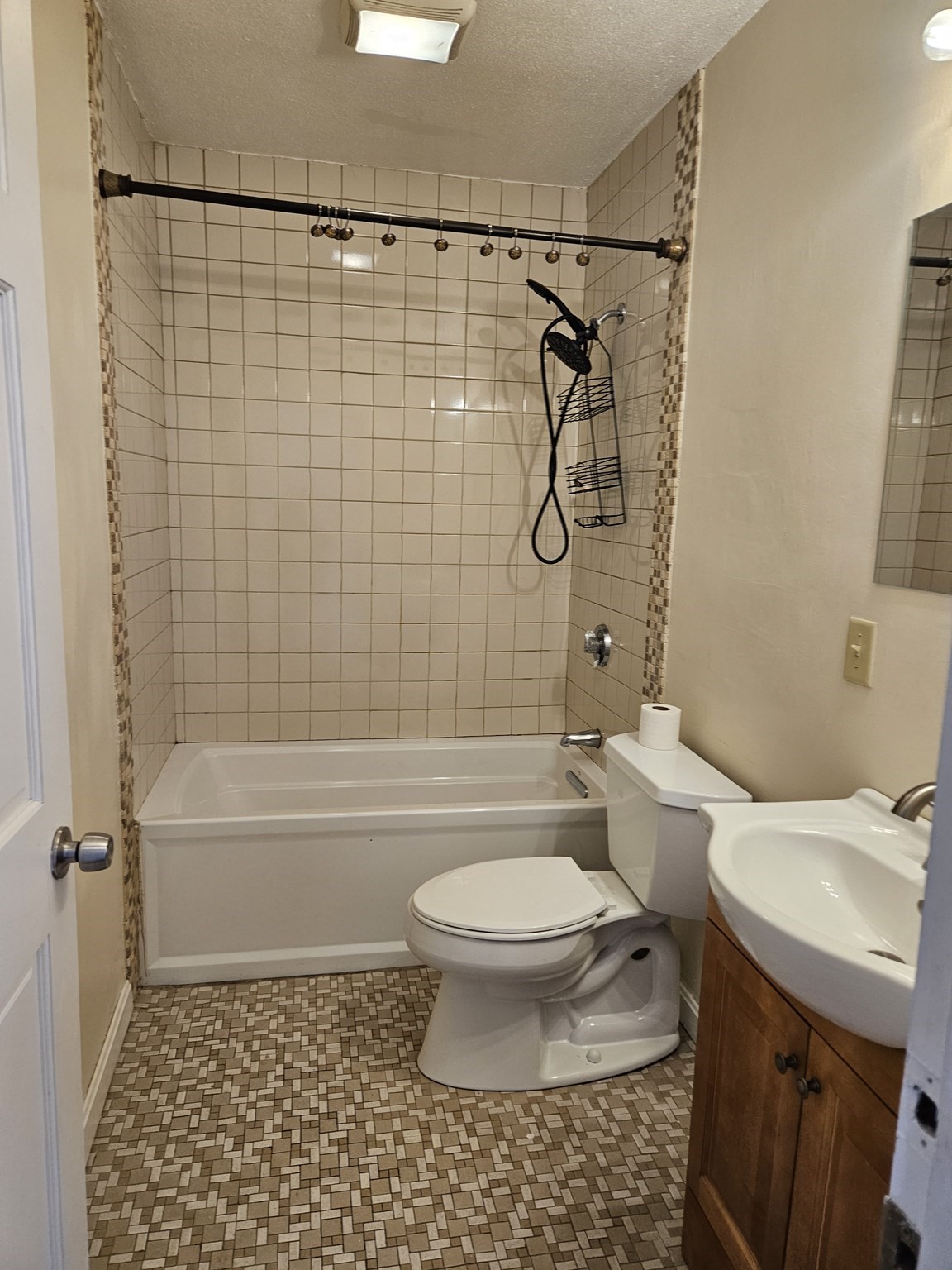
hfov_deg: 58.9
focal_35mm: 23
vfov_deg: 73.9
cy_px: 635
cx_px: 476
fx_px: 843
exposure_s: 1/120
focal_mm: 5.4
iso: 160
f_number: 1.8
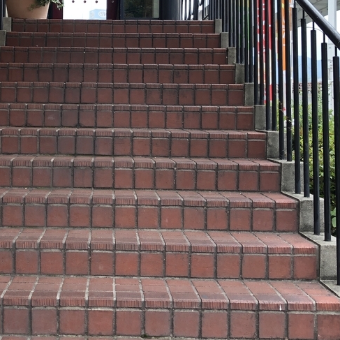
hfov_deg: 27.8
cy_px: 71
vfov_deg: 27.6
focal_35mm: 61
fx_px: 678
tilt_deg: +5.9
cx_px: 86
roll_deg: +0.8
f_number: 1.8
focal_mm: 3.99
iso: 32
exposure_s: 1/120
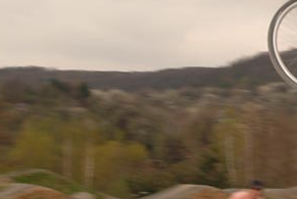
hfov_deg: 17.3
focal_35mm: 111
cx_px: 382
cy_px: 70
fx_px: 920
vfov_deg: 12.3
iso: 100
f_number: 8
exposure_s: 1/125
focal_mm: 27
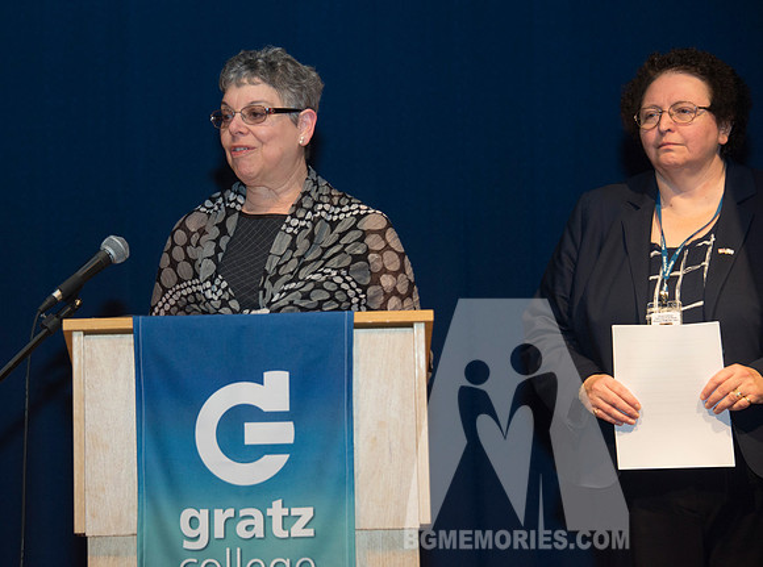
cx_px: 271
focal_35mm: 152
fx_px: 3338
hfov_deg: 13.0
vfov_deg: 9.7
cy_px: 238
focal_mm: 122
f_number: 5.6
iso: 2000
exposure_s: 1/80
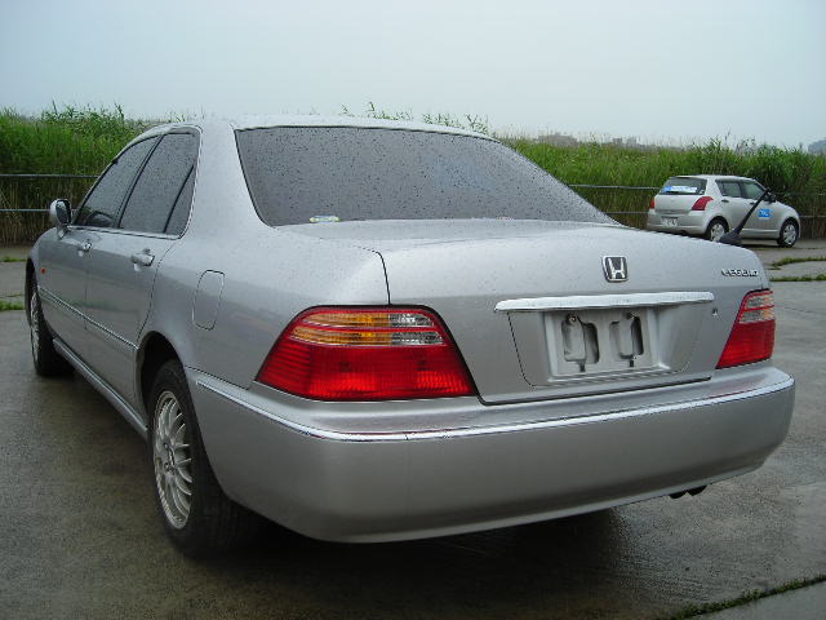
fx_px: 907
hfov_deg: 49.0
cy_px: 310
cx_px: 413
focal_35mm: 38
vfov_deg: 37.7
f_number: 3.2
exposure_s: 1/401
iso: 50
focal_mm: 6.3
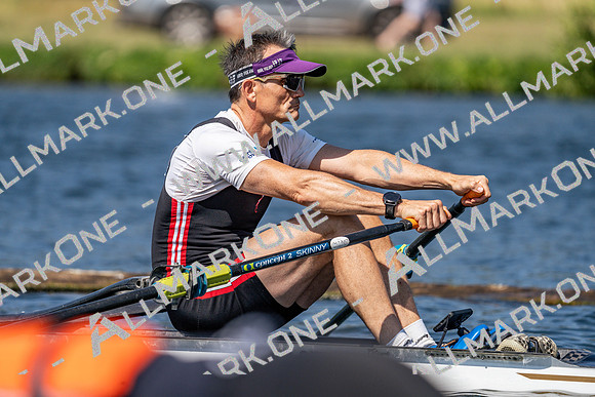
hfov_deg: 4.7
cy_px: 198
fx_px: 7224
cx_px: 298
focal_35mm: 437
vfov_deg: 3.1
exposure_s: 1/2000
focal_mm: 437
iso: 250
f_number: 6.3
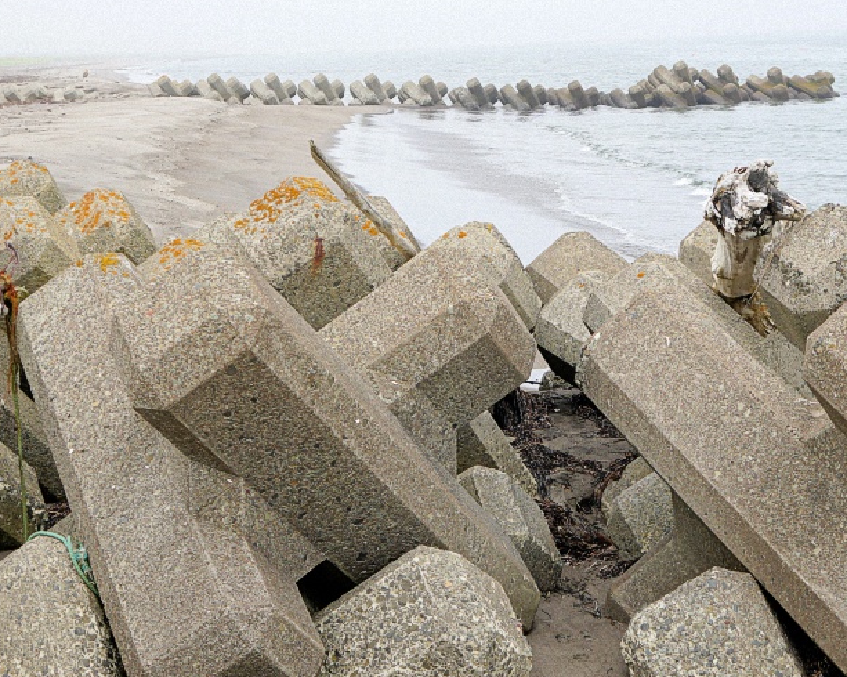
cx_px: 427
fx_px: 2003
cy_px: 268
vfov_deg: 19.2
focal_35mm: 80
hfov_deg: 23.9
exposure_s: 1/400
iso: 100
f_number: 5
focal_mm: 29
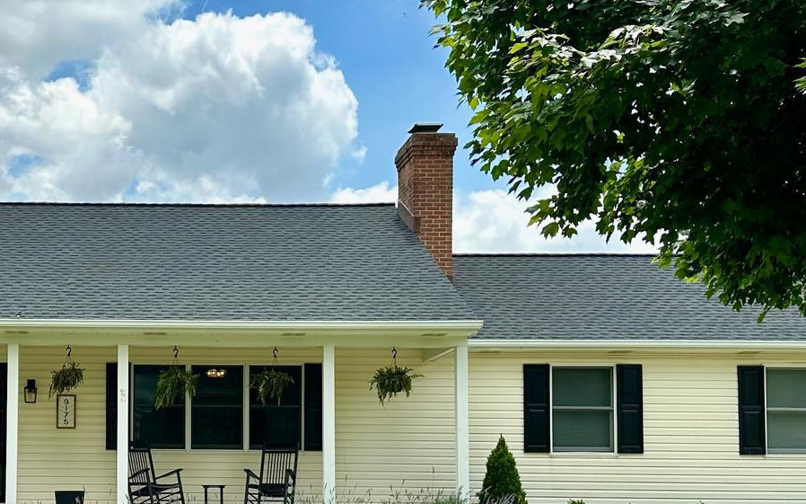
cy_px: 432
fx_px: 1274
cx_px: 120
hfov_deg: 33.7
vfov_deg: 21.9
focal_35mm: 58
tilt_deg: +3.0
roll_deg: -0.8
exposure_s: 1/4016
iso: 80
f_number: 1.78
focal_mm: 6.86
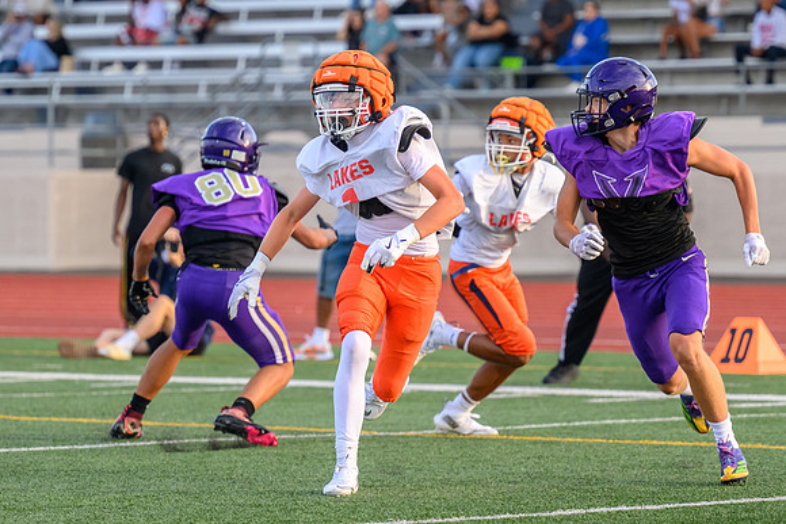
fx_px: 5708
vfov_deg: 5.3
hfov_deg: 7.9
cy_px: 208
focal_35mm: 261
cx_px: 364
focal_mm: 180
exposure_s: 1/2000
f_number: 4
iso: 1800
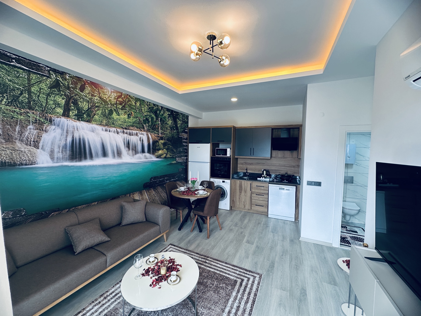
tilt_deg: -2.4
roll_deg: -0.7
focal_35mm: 14
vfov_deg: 85.7
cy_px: 158
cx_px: 210
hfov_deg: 102.1
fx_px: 170
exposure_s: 1/100
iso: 125
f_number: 2.2
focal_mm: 2.22
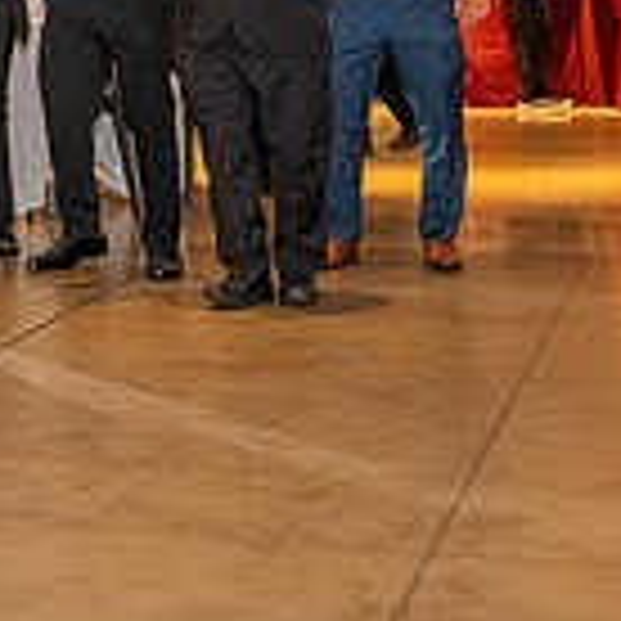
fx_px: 2212
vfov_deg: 15.4
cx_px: -441
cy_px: -119
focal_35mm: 109
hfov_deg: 14.4
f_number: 3.5
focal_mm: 30.5
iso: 2000
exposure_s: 1/200
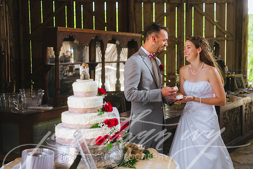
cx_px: 126
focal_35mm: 52
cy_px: 84
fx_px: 366
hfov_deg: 38.2
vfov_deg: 26.0
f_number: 2.8
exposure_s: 1/160
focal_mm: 52
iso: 160
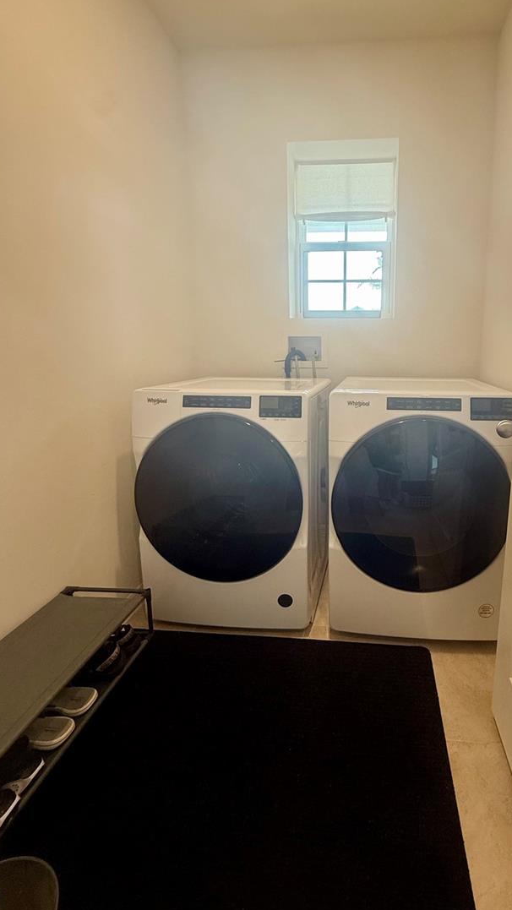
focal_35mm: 17
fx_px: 410
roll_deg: +0.1
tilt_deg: -9.8
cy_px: 422
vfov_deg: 95.8
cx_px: 346
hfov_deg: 62.2
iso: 125
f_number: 2.2
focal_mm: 2.22
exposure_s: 1/120
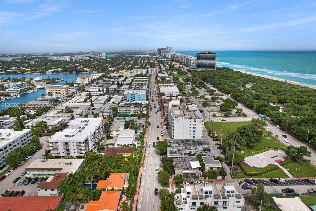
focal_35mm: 22
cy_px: 106
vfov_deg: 57.2
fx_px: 193
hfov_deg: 78.6
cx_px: 158
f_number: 2.8
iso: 100
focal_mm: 8.38
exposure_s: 1/1000
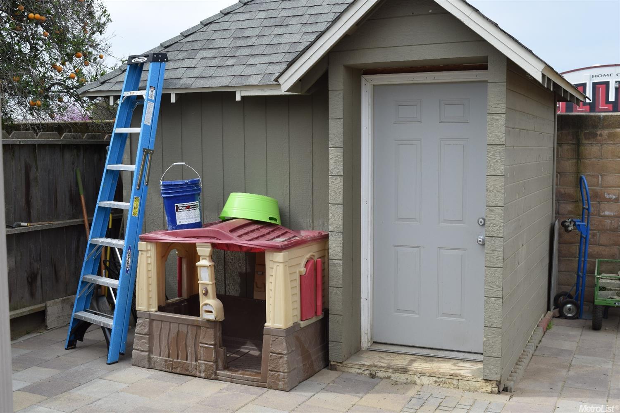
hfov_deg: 45.0
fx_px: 749
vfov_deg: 30.8
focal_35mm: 44
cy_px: 206
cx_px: 310
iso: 200
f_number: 9
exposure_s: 1/320
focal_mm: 29
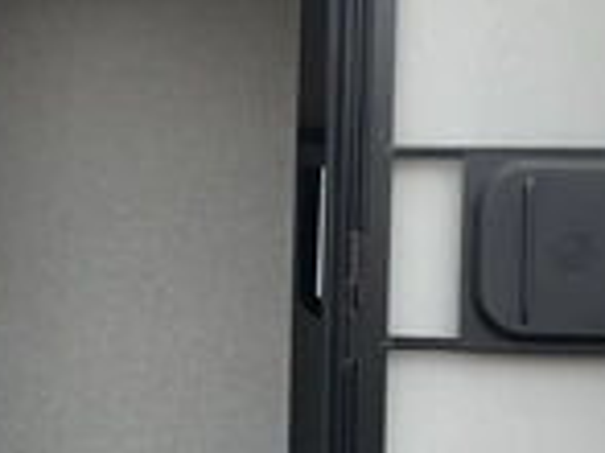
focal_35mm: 79
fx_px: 1380
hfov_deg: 24.5
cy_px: 317
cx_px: 173
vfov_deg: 18.6
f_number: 1.8
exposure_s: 1/620
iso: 25
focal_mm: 3
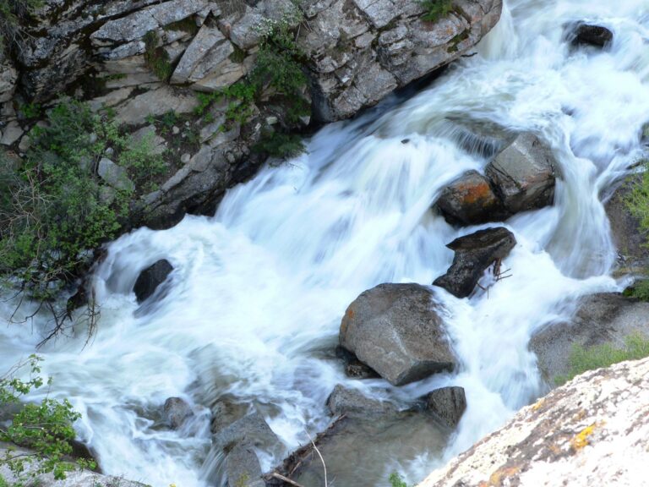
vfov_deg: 25.7
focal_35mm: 57
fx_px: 1069
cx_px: 324
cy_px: 244
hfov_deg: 33.8
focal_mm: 9.4
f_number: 8
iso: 100
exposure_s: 1/8
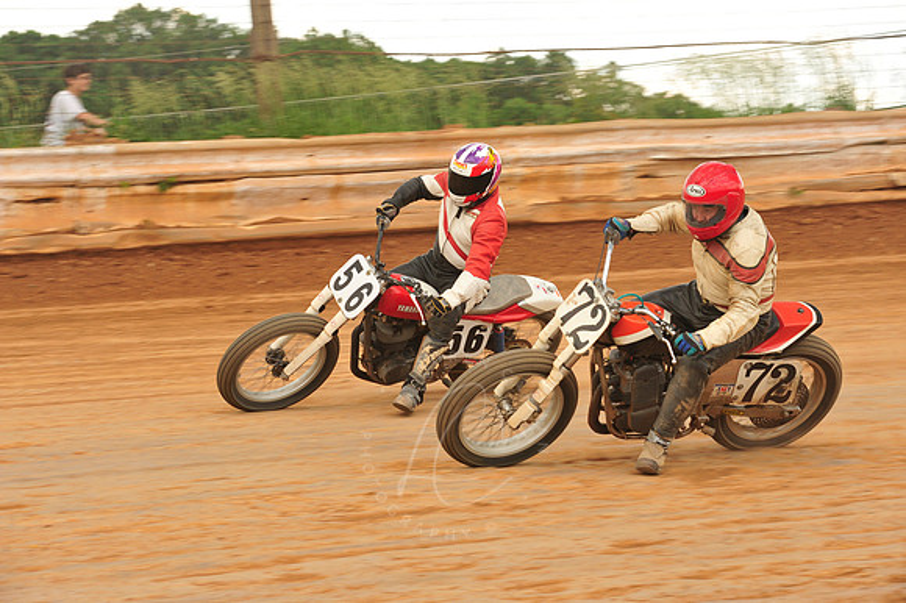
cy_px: 302
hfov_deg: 16.4
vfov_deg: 11.0
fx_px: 3144
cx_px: 453
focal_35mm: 125
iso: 800
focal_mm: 125
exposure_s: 1/400
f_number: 10
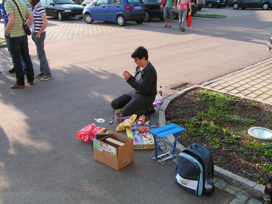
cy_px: 102
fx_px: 299
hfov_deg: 49.0
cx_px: 136
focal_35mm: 38
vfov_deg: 37.7
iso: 50
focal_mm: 6.3
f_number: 5.6
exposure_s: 1/80
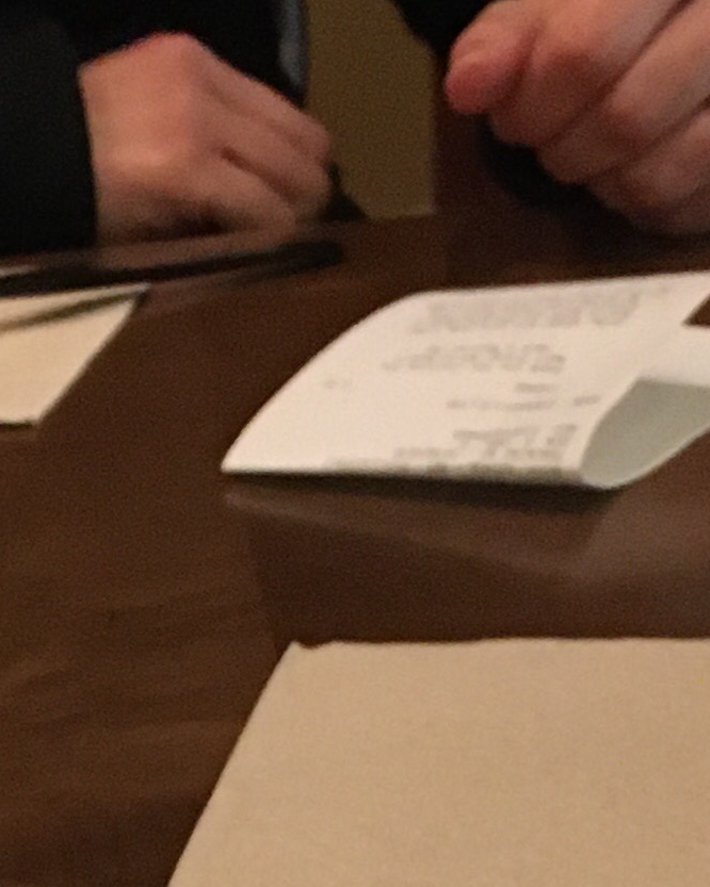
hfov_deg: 11.2
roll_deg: +5.8
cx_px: -7
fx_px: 3600
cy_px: 1386
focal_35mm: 137
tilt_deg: -30.0
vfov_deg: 13.2
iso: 400
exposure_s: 1/15
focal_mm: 4.15
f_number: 2.2
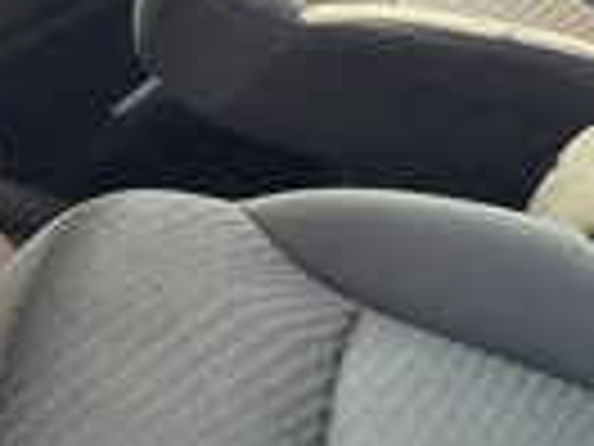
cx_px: 702
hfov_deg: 21.5
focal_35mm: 85
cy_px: 189
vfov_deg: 17.4
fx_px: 1459
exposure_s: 1/122
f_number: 1.8
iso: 50
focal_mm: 3
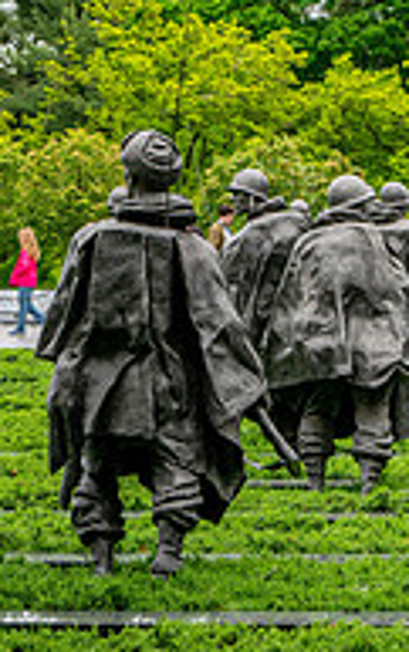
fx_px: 3167
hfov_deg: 7.4
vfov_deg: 11.6
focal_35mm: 178
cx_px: 323
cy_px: -41
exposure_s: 1/640
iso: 500
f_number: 8
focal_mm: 75
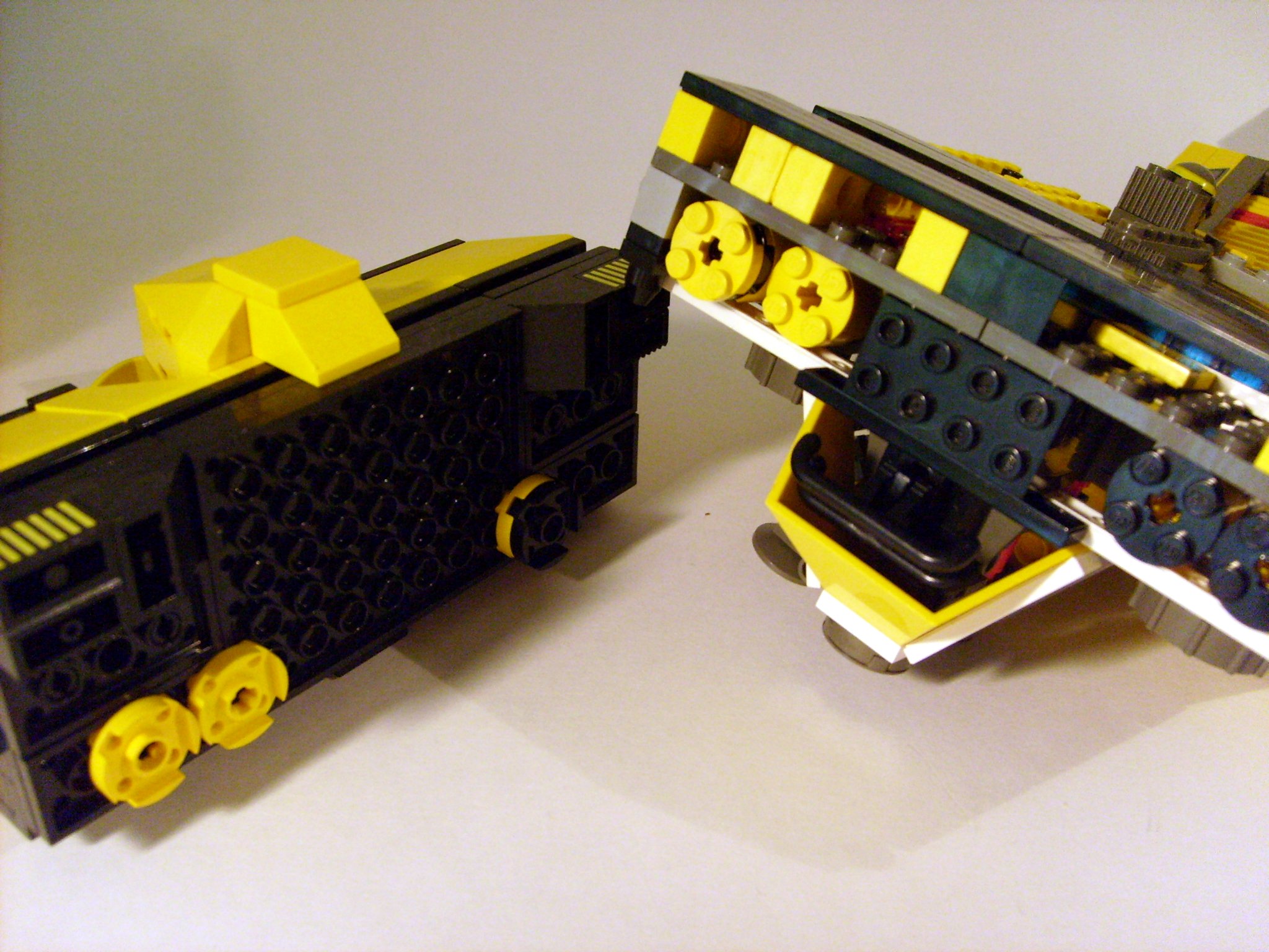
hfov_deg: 52.6
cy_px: 476
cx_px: 634
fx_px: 1283
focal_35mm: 35
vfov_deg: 40.7
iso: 200
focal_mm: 5.8
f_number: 2.8
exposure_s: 1/45
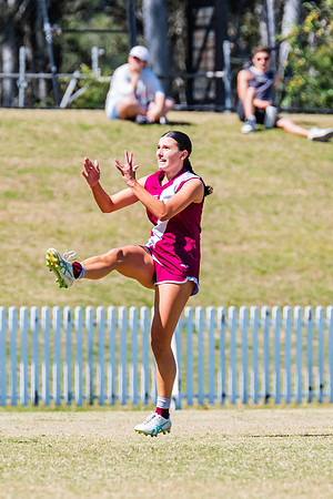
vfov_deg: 2.5
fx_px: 11298
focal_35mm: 814
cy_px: 231
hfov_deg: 1.7
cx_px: 174
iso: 800
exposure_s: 1/1600
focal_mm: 420
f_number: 8
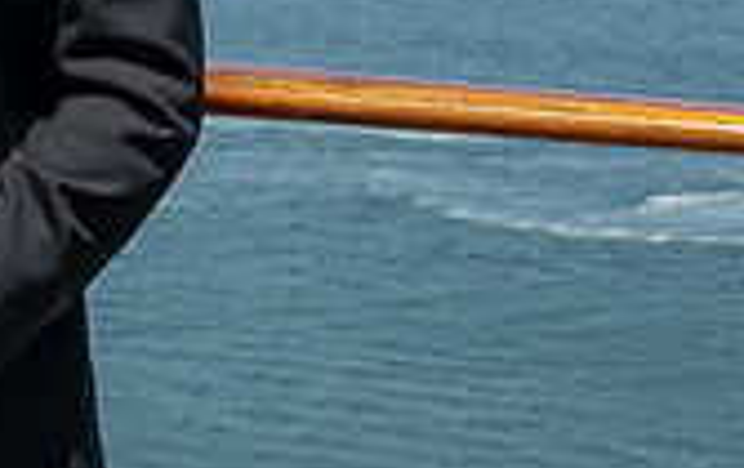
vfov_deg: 5.8
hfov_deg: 9.2
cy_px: -167
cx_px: -94
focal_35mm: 226
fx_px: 4590
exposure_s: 1/200
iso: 200
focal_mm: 64
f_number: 13
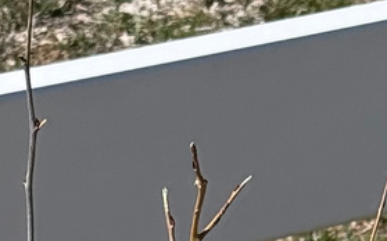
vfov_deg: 4.3
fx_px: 2951
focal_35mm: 280
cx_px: 309
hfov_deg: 7.5
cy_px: 1008
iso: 64
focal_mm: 6.76
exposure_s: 1/4587
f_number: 1.78
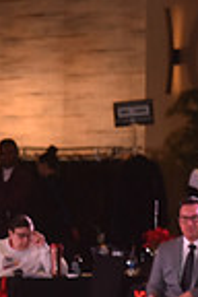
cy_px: 300
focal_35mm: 485
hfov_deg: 2.8
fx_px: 4001
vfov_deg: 4.2
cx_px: -328
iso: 1600
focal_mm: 120
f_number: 5
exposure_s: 1/200
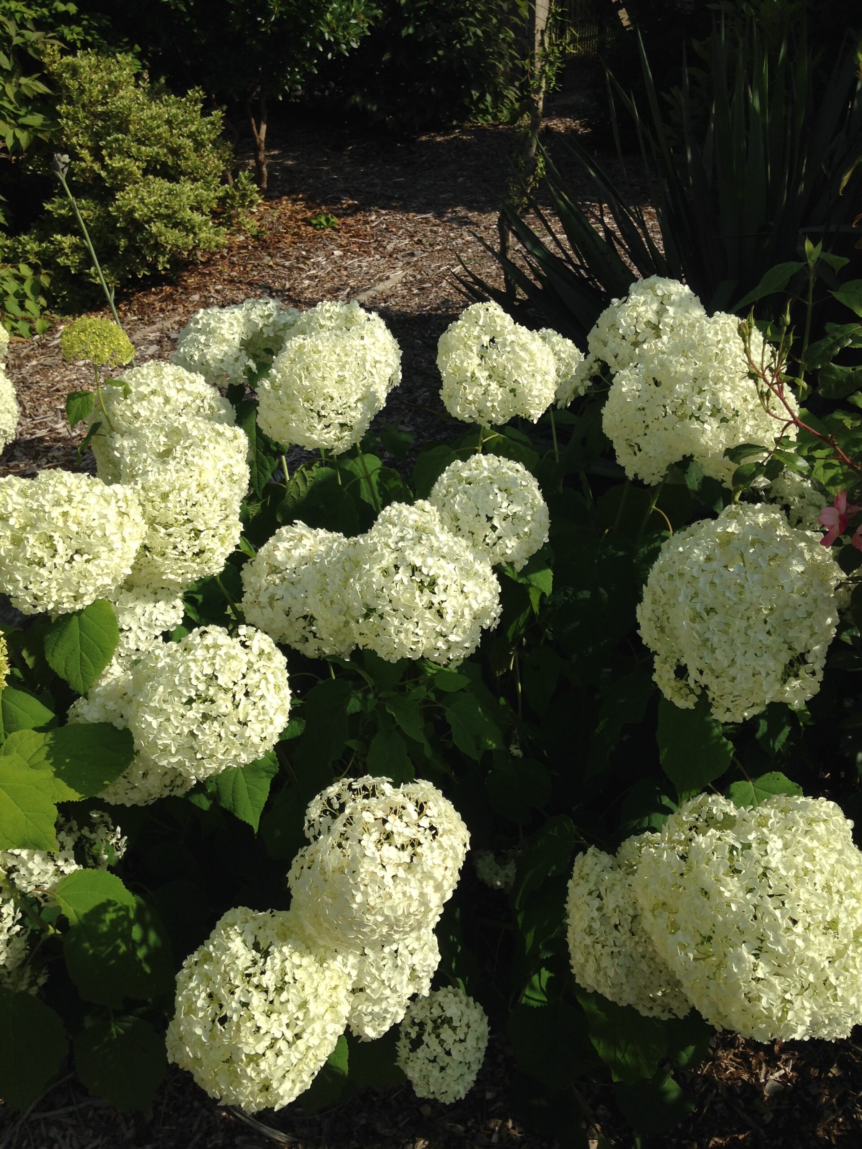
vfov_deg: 55.4
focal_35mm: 33
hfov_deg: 42.9
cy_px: 574
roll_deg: +1.1
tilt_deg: -30.9
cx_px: 431
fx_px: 1096
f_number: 2.4
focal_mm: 4.12
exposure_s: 1/2463
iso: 50
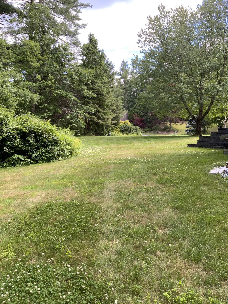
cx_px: 114
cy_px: 152
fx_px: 255
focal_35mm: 29
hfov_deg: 48.2
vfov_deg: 61.7
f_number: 1.8
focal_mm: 3
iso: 16
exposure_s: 1/133
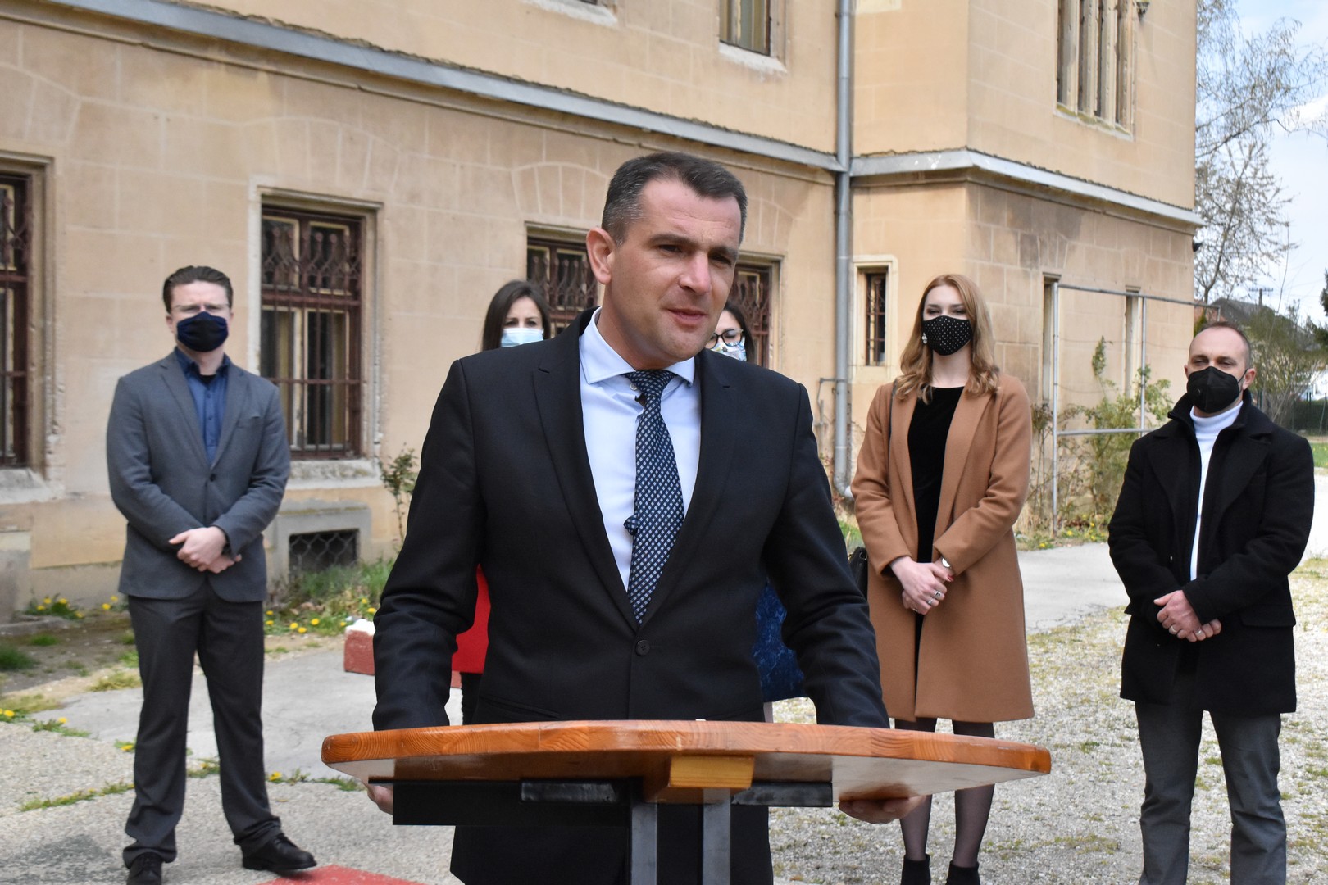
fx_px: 1881
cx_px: 664
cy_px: 442
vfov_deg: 26.5
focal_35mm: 51
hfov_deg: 38.9
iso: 2000
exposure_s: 1/4000
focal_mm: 34
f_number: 8
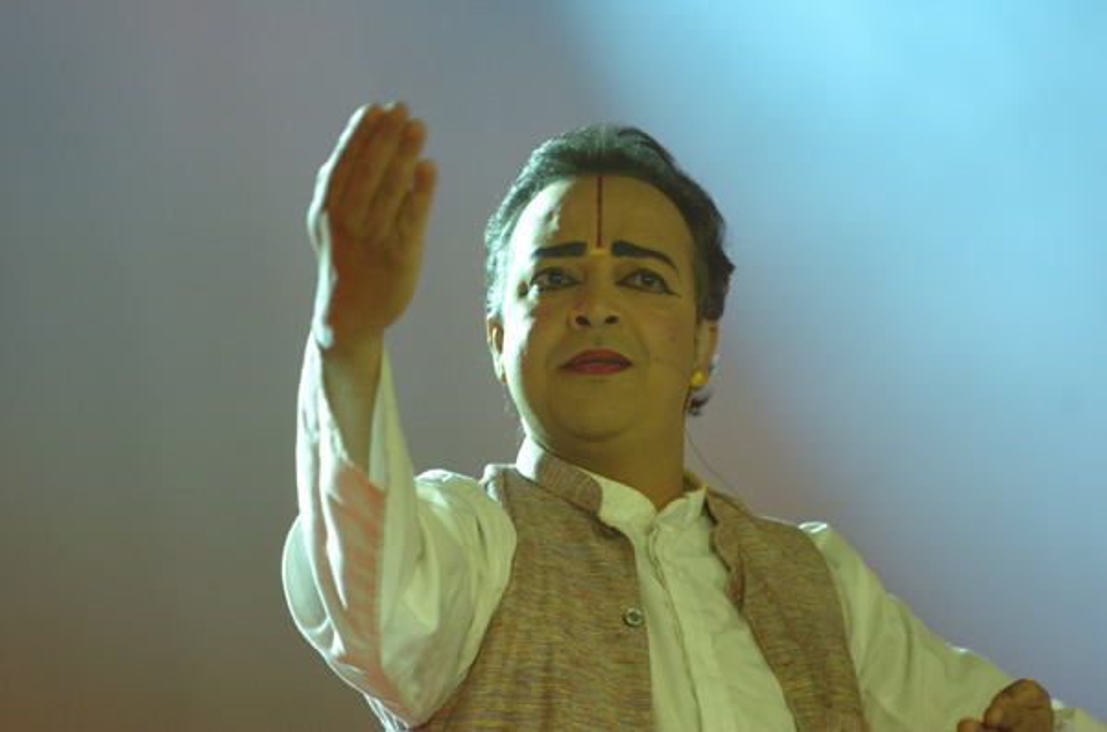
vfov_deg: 4.6
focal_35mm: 300
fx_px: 9203
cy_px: 366
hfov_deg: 6.9
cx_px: 554
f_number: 2.8
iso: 800
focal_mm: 200
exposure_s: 1/80
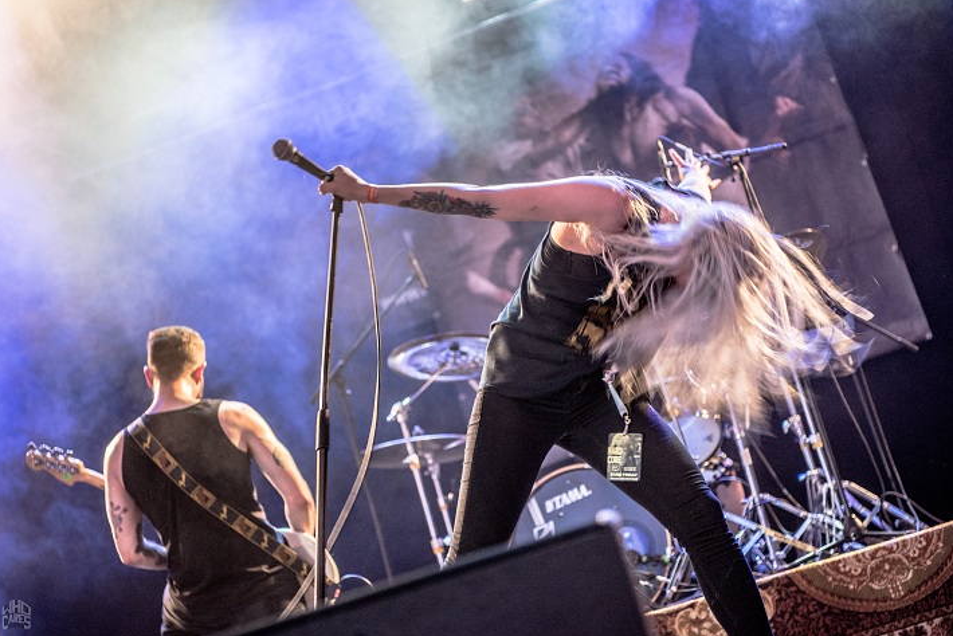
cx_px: 475
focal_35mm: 71
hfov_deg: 28.4
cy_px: 319
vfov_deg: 19.2
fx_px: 1880
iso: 800
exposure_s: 1/100
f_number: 2.8
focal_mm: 70
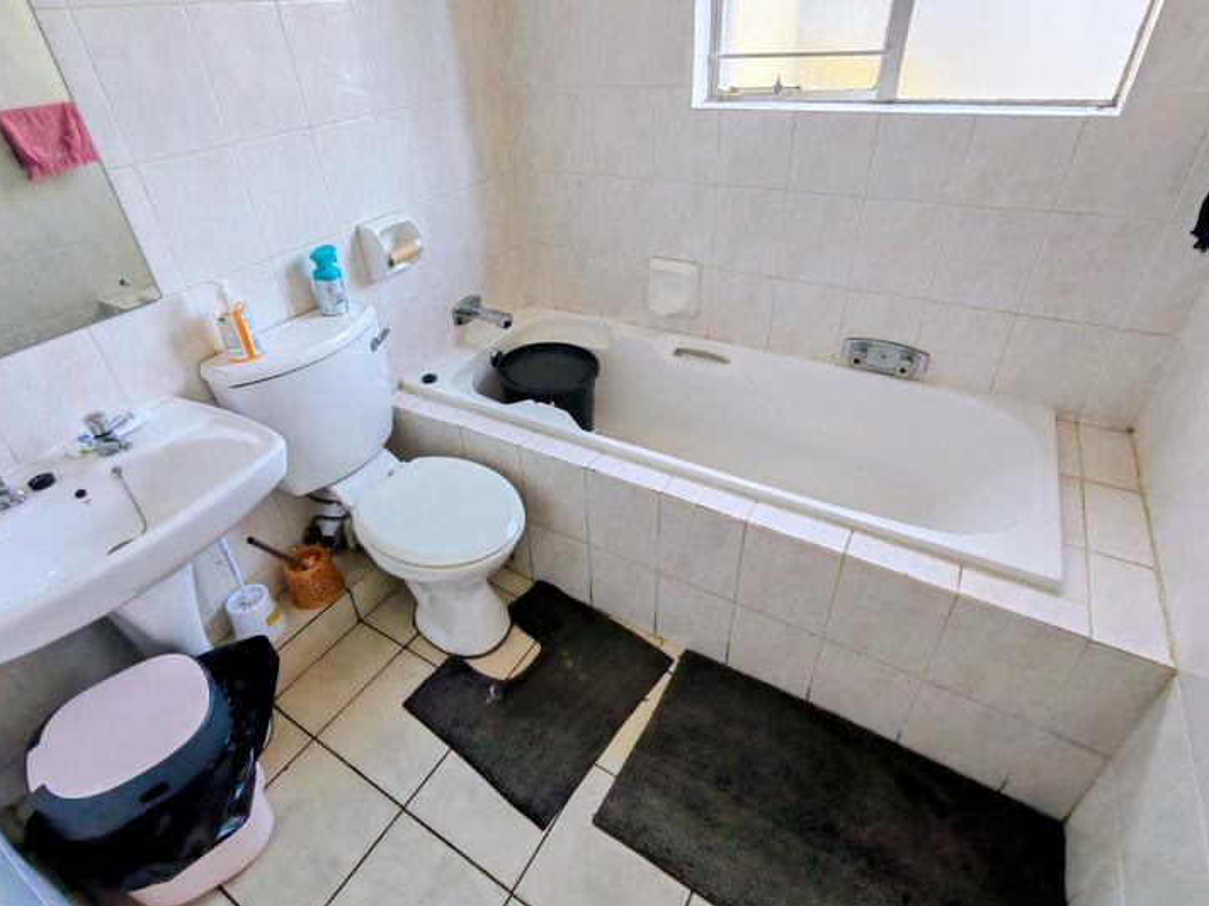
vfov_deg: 71.4
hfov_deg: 87.7
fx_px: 629
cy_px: 415
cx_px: 582
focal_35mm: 18
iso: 50
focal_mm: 1.96
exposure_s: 1/105
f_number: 2.2
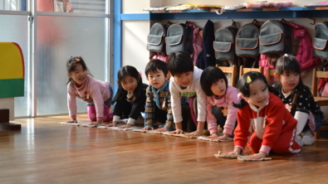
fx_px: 761
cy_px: 79
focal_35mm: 88
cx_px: 164
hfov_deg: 24.3
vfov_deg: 13.8
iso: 400
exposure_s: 1/50
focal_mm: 55
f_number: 5.6
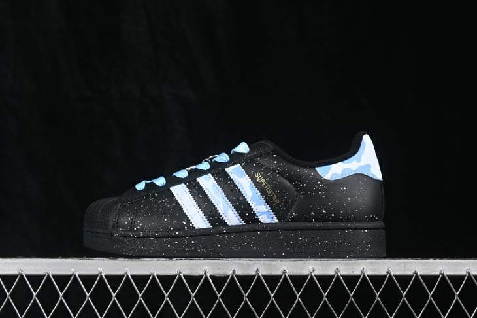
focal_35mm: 75
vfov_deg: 18.2
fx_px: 993
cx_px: 238
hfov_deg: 27.0
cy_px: 159
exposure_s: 1/50
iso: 160
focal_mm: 50
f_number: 6.3
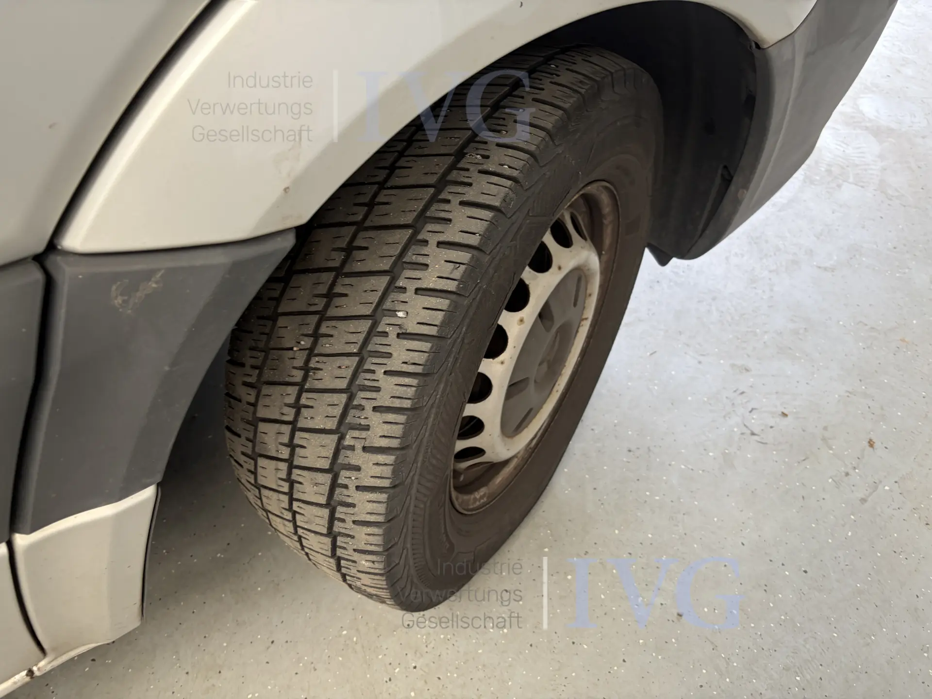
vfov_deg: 53.1
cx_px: 466
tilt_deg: -45.3
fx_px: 700
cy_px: 350
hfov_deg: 67.3
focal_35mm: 26
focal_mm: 5.96
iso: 100
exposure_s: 1/121
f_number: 1.6
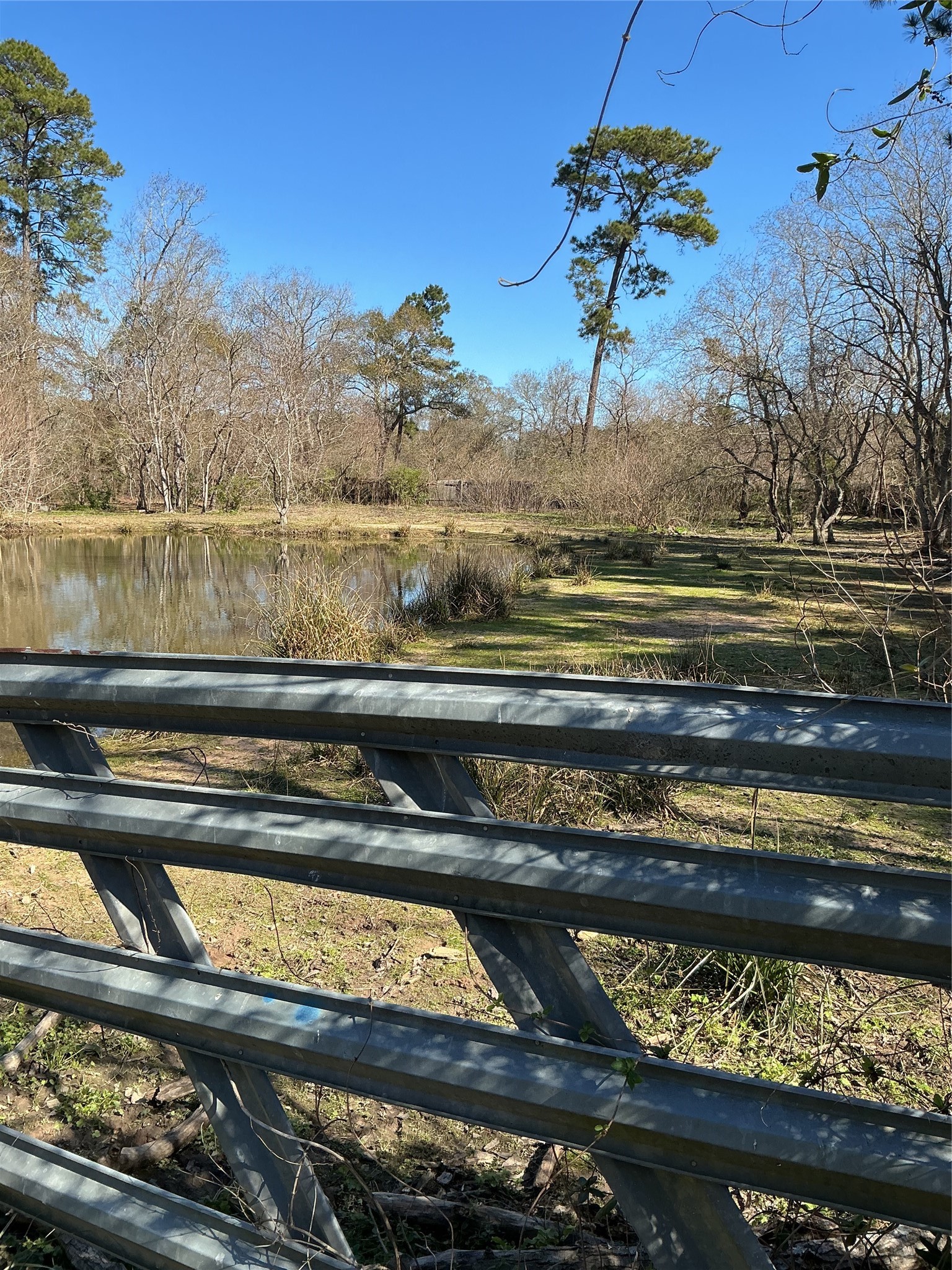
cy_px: 635
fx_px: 1063
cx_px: 476
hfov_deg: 48.2
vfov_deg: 61.7
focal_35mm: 29
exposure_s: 1/978
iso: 25
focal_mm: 3
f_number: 1.8
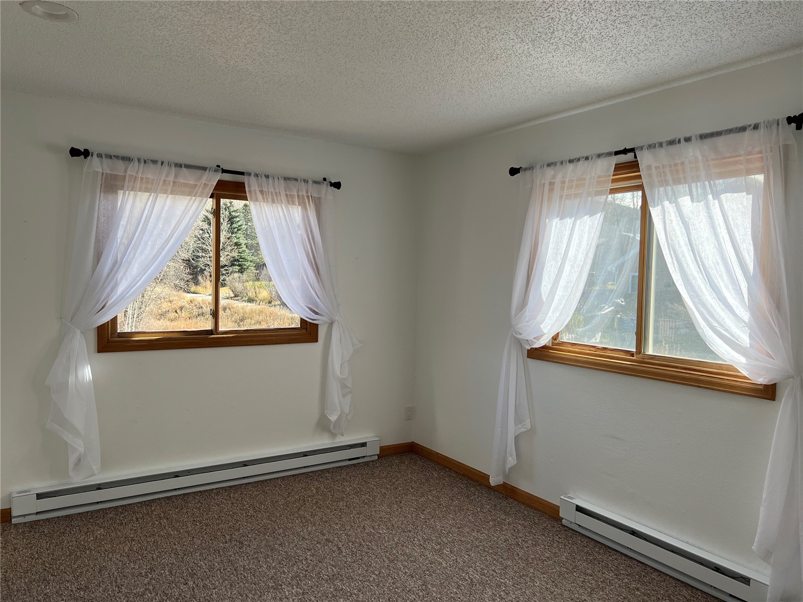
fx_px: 603
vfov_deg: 53.1
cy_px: 301
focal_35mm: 26
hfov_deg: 67.3
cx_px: 402
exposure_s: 1/621
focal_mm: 5.7
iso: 50
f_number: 1.5
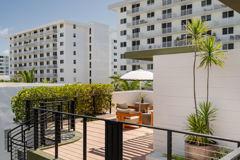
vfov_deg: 37.9
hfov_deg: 54.4
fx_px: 233
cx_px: 120
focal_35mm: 35
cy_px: 80
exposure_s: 1/2000
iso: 100
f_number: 4
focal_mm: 35
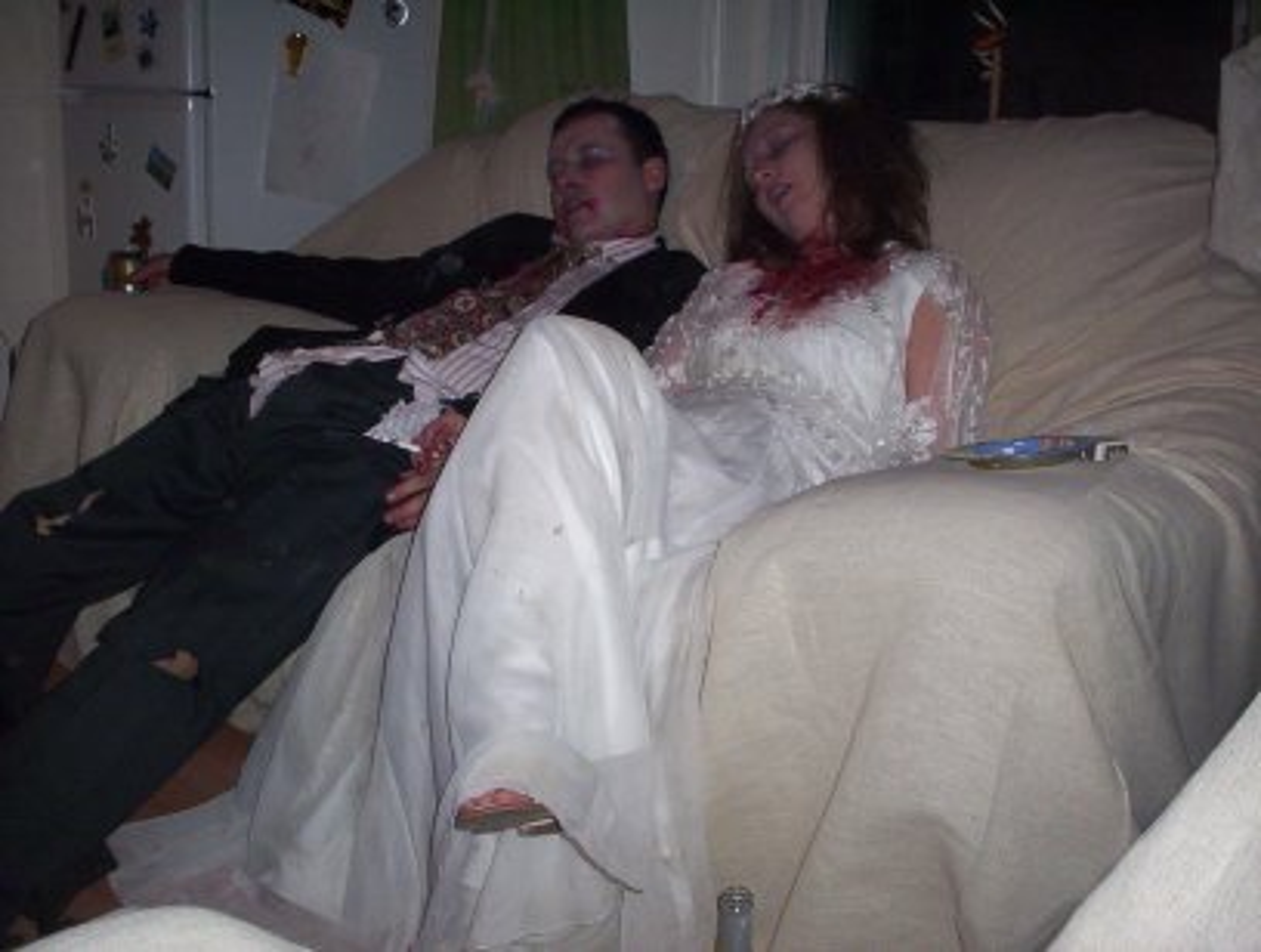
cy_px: 476
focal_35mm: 38
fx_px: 1388
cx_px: 630
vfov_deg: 37.9
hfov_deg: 48.9
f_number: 4.5
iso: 140
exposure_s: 1/60
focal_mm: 4.99
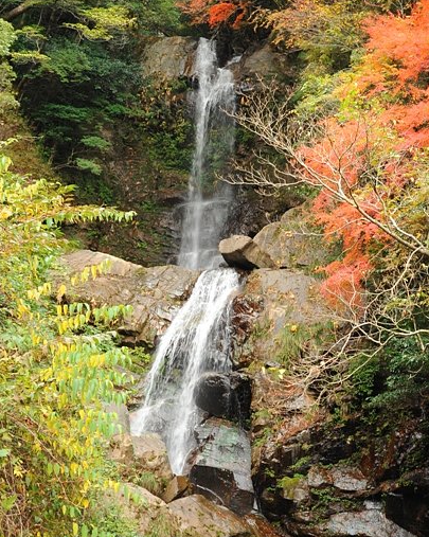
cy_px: 241
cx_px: 261
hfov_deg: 27.0
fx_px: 890
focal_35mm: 56
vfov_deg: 33.6
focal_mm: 38
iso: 1600
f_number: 8
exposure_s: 1/50
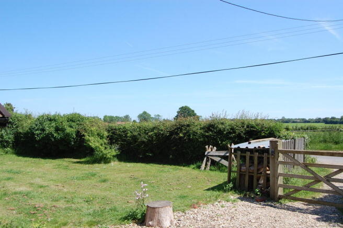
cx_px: 172
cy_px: 114
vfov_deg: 39.9
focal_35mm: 33
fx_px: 314
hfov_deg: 57.3
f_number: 9
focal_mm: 22
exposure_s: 1/320
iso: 200
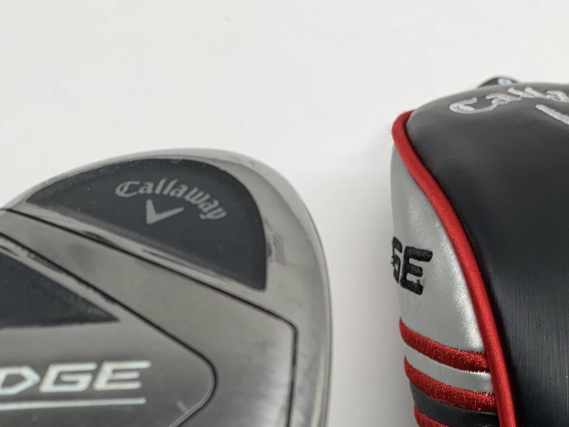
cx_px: 330
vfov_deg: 20.8
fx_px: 1101
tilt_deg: -76.7
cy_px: 473
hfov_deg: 28.9
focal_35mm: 67
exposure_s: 1/133
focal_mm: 4.25
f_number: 1.8
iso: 25
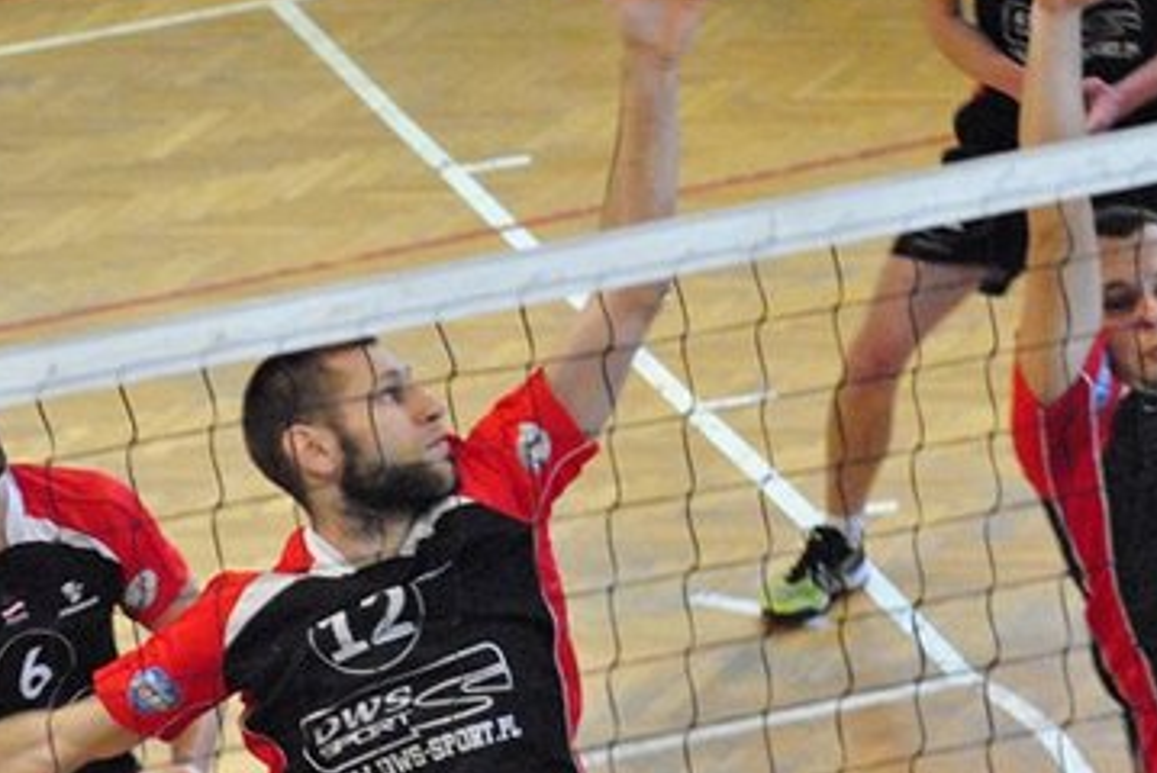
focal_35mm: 326
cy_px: 291
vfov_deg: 4.2
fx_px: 10485
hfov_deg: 6.3
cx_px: 773
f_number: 5
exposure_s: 1/125
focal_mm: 120
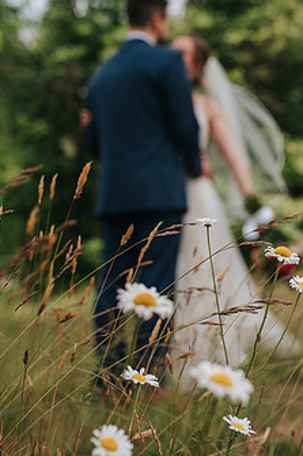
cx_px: 199
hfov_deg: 28.5
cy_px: 196
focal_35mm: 47
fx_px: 594
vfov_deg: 41.8
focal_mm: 35
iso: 160
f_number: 2.8
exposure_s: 1/3200
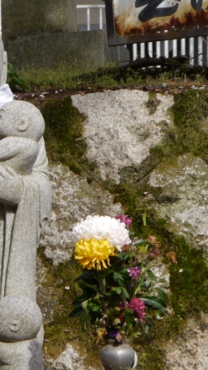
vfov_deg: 13.3
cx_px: -132
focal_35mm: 161
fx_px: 1579
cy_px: 295
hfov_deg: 7.4
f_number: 7.1
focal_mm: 33
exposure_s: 1/200
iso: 160
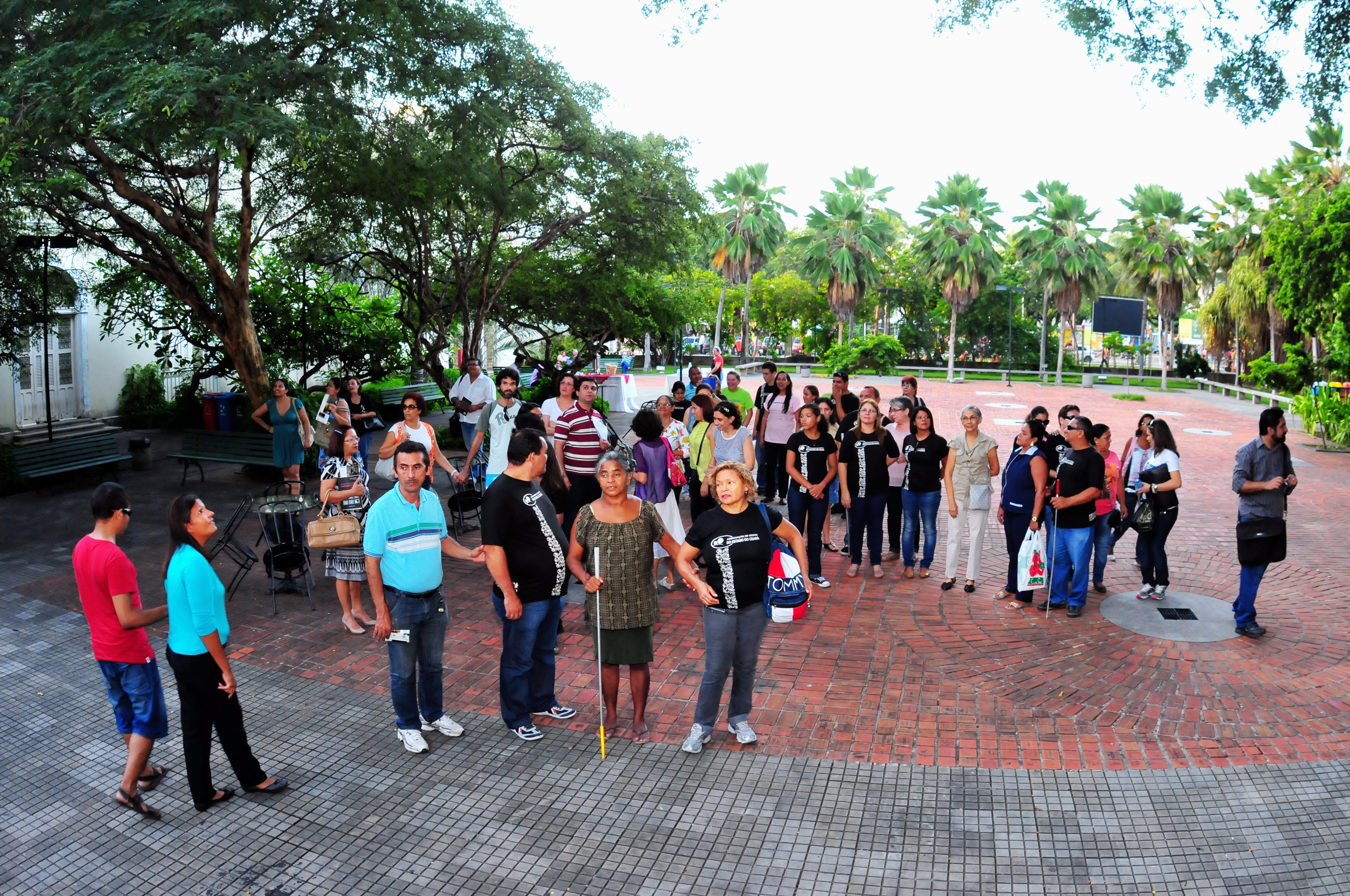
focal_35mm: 22
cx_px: 675
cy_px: 448
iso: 800
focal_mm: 15
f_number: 4.5
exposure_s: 1/50
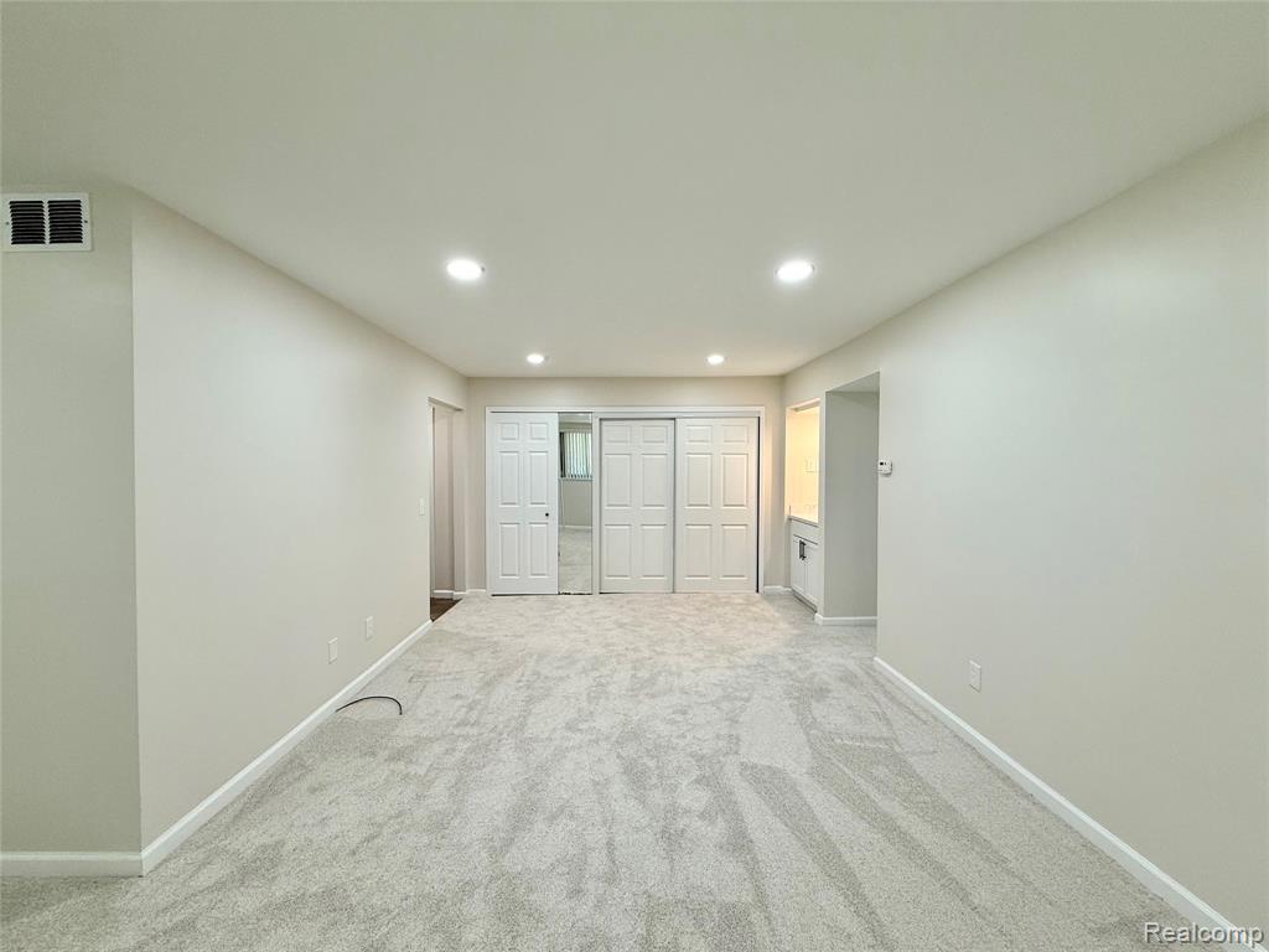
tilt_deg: -1.1
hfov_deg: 102.1
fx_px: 513
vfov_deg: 85.7
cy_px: 476
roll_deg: +0.2
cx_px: 634
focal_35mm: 14
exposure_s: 1/120
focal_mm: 2.22
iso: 160
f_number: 2.2
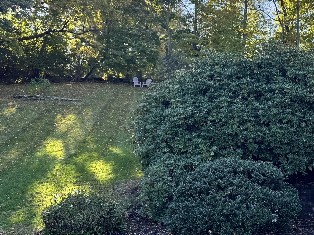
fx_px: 435
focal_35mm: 48
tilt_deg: +8.8
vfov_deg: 30.2
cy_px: 93
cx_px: 284
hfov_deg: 37.1
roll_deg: -3.1
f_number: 1.78
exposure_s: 1/685
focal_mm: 6.76
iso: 80
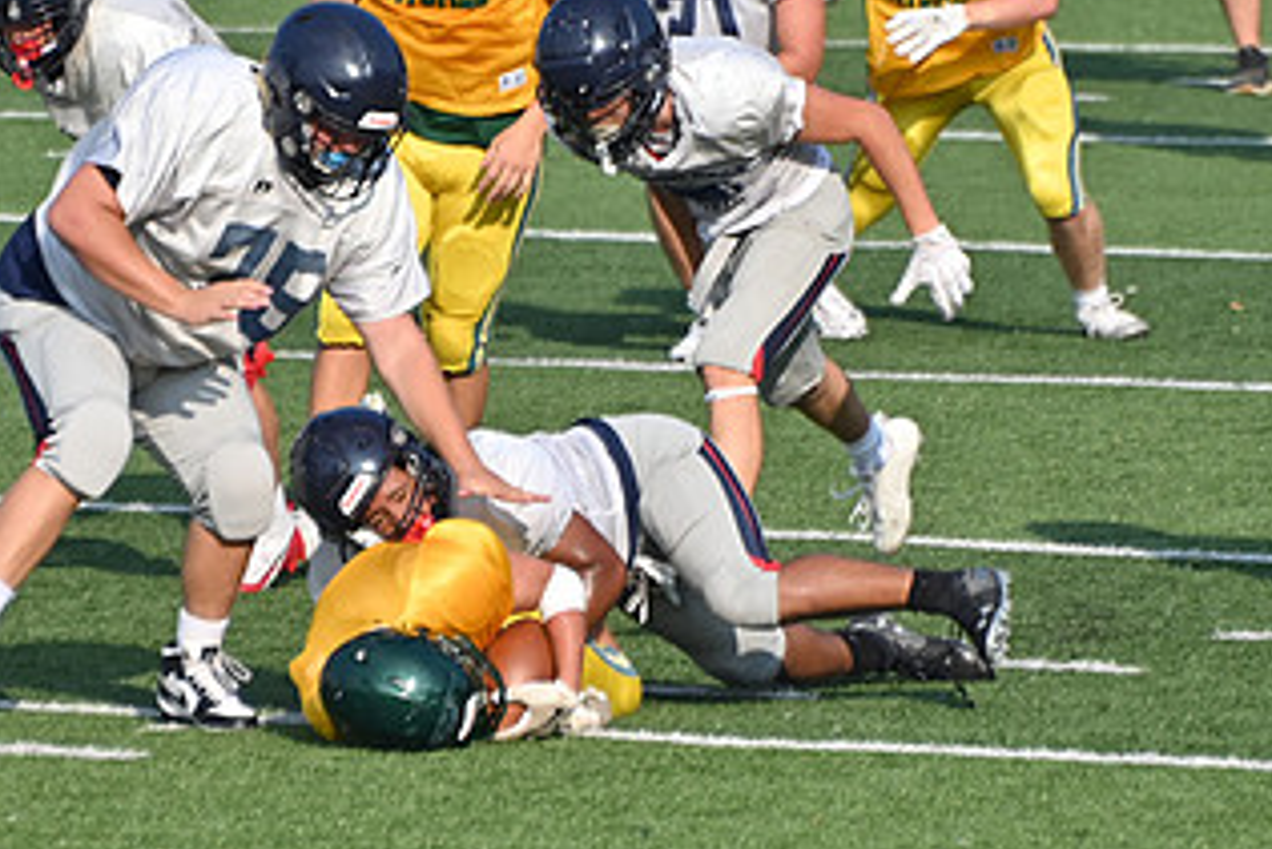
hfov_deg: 2.5
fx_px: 29162
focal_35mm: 825
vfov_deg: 1.7
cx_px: 487
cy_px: 424
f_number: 5.6
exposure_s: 1/640
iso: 100
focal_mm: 300
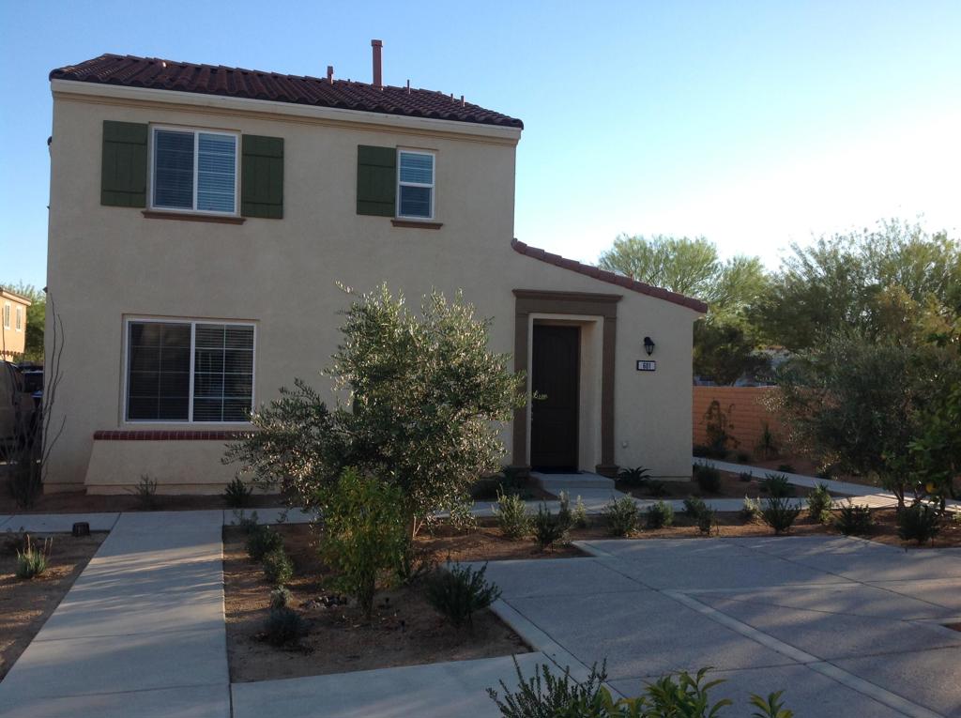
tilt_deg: +0.1
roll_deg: -0.2
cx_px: 480
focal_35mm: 35
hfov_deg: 52.7
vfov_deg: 40.6
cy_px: 359
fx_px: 970
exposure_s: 1/657
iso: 50
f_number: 2.4
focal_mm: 4.28
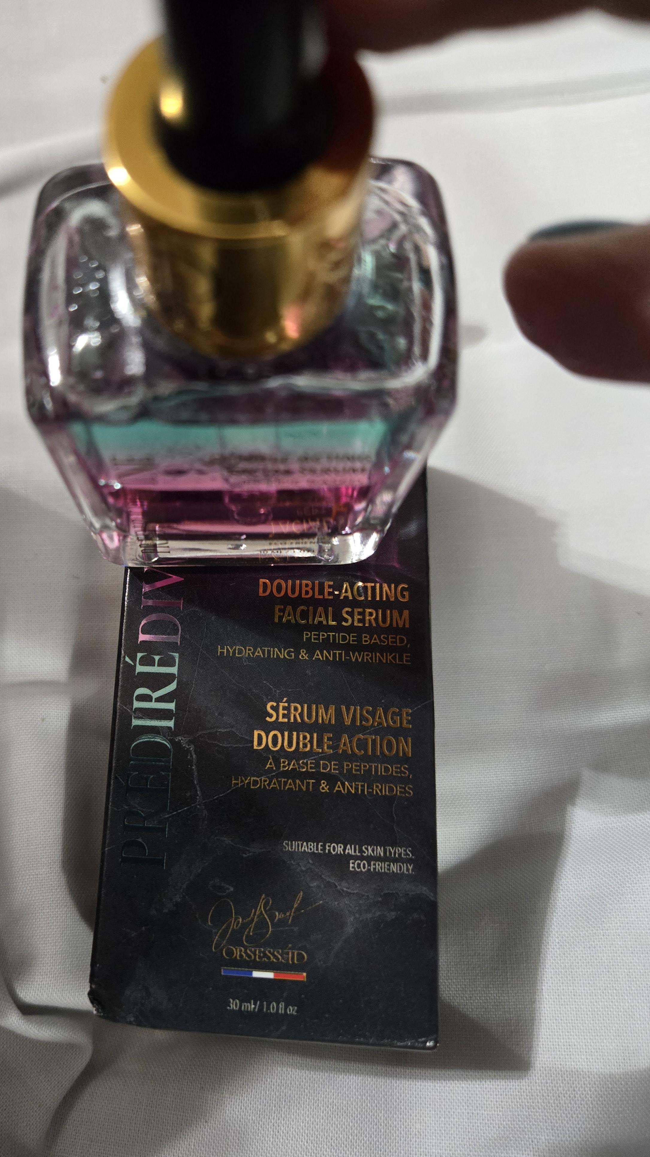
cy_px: 585
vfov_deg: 71.9
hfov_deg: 43.7
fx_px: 797
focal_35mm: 26
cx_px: 214
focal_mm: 5.4
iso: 1250
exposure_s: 1/40
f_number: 1.8
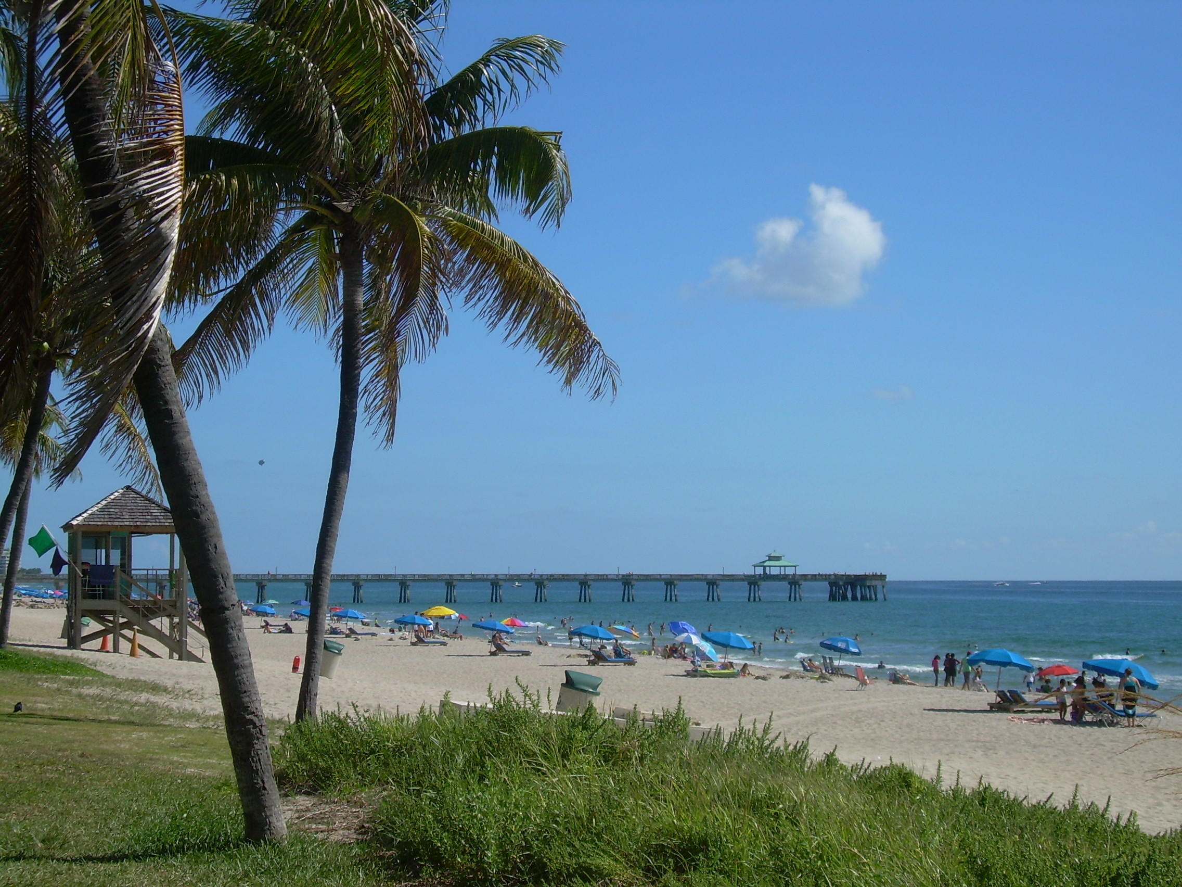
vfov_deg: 20.2
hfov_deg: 26.7
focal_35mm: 73
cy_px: 444
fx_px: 2493
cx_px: 591
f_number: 3.8
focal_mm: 12.5
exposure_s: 1/841
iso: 50
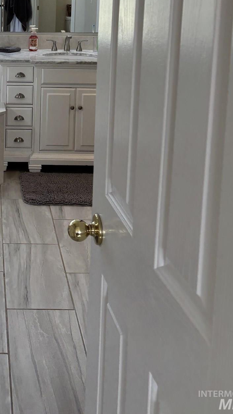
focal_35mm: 52
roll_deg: -0.5
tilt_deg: -8.4
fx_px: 571
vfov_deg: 37.5
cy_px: 48
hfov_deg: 22.0
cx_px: -11
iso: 50
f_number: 1.6
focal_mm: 5.96
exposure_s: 1/161
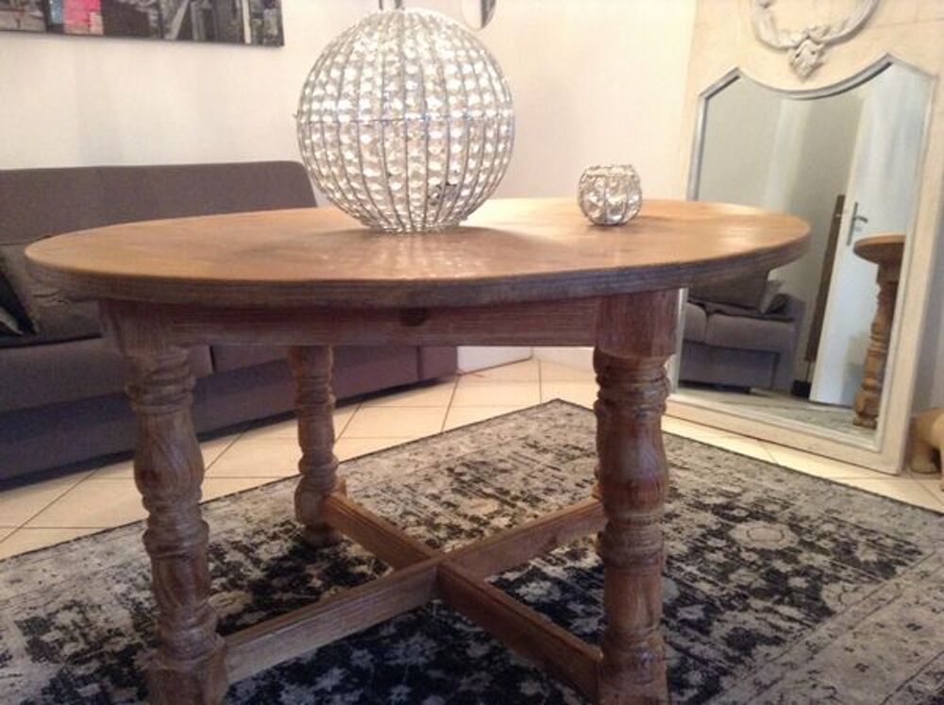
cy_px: 352
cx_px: 472
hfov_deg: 55.4
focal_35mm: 33
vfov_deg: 42.8
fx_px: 899
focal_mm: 3.3
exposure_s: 1/17
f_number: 2.4
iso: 250
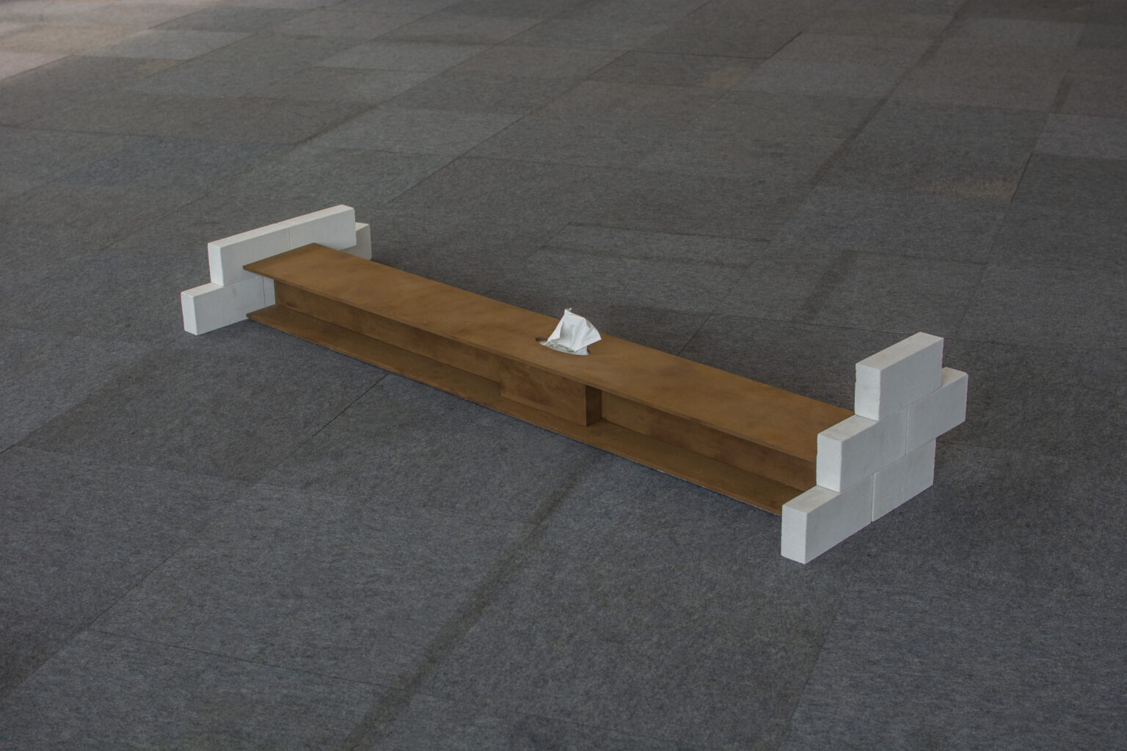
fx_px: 1643
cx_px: 564
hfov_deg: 37.9
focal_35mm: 52
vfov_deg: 25.8
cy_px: 376
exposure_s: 1/80
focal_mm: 35
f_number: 4.5
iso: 500
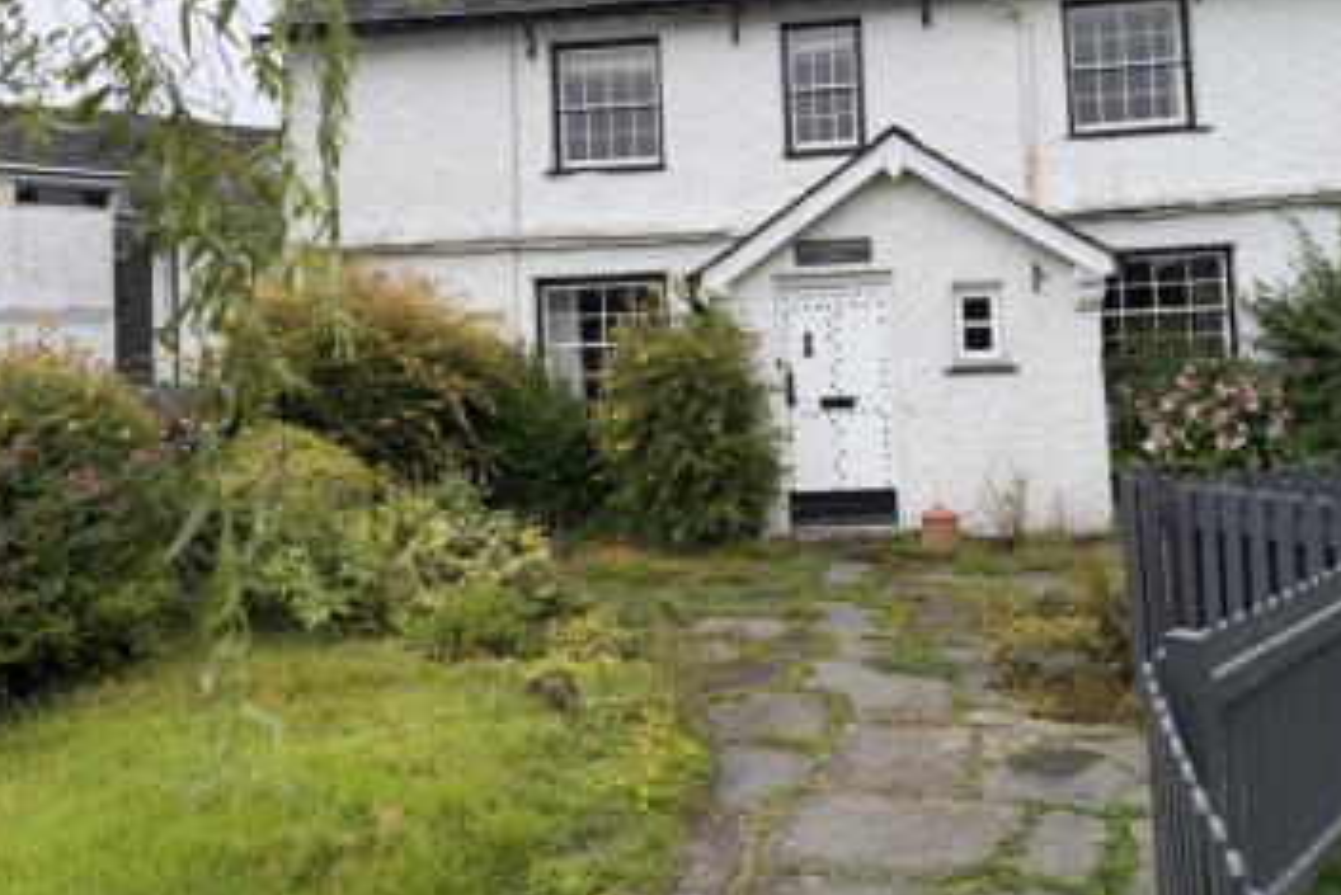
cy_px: 322
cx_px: 722
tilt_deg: +3.2
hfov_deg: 61.8
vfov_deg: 43.2
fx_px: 1118
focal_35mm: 30
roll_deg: +2.8
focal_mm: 6.76
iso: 80
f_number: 1.78
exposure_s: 1/772
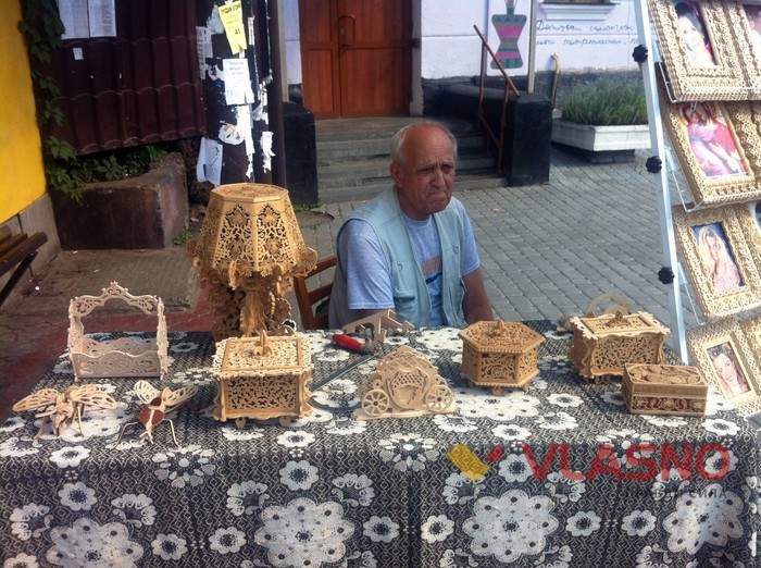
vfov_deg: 40.6
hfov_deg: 52.7
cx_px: 380
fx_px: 768
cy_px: 284
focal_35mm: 35
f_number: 2.8
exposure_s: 1/408
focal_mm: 3.85
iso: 80
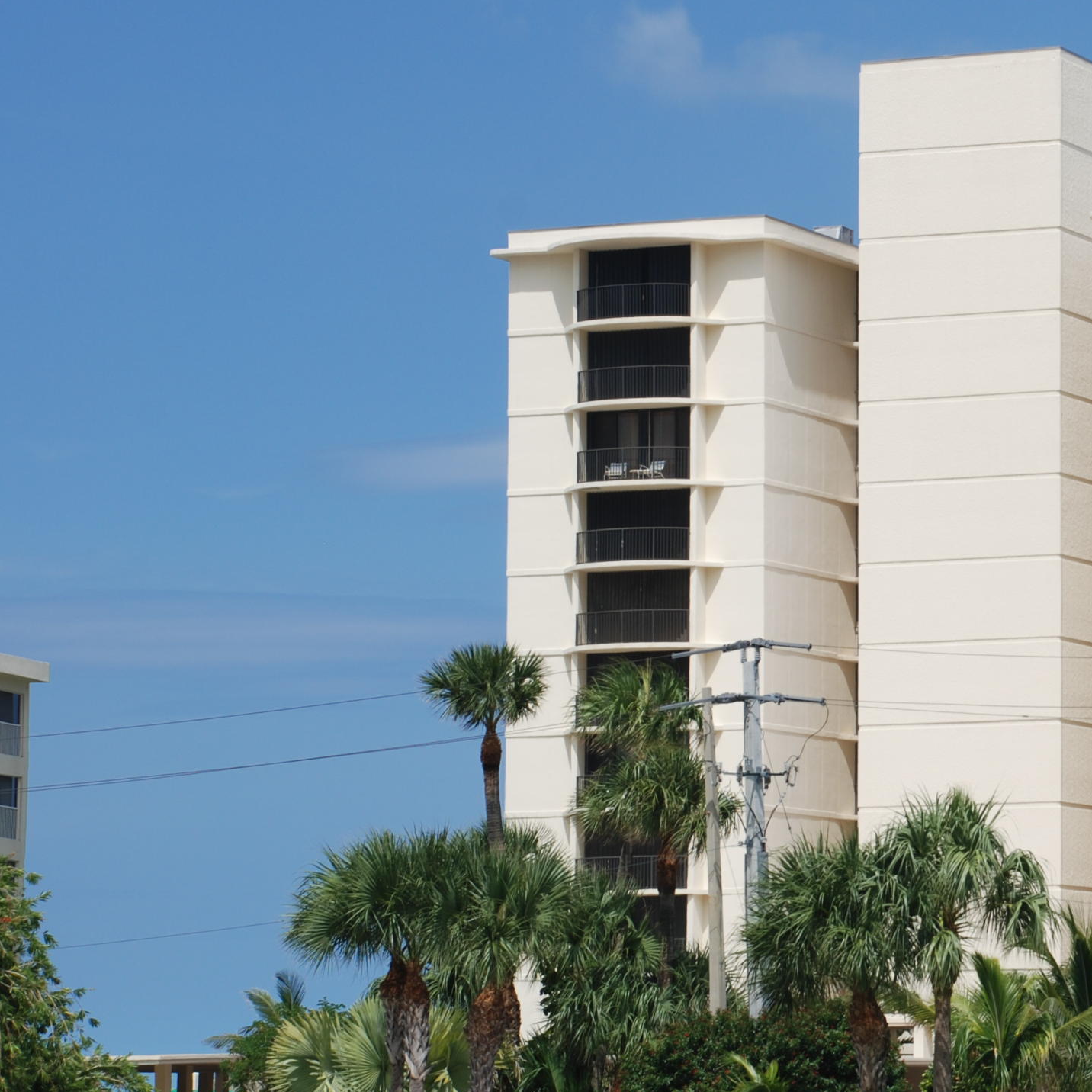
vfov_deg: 12.6
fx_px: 4961
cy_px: 569
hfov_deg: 12.4
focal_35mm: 139
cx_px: 1143
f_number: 9
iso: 100
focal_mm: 52
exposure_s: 1/320
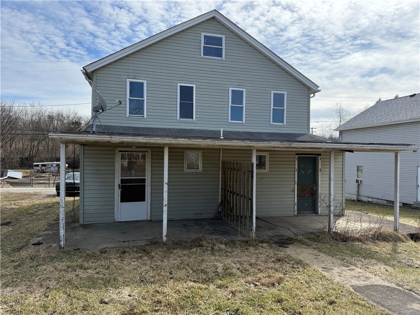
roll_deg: +0.5
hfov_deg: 71.6
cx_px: 210
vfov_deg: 56.8
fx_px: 291
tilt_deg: +0.7
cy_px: 158
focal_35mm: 24
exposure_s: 1/5319
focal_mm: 6.76
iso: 100
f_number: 1.78
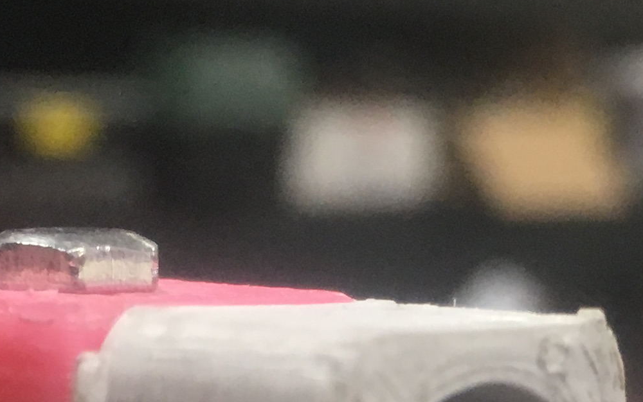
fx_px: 2173
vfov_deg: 10.2
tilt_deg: -12.5
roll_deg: -1.5
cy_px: 634
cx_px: 435
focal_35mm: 124
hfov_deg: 16.8
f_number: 2.2
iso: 40
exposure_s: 1/30
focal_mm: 4.15
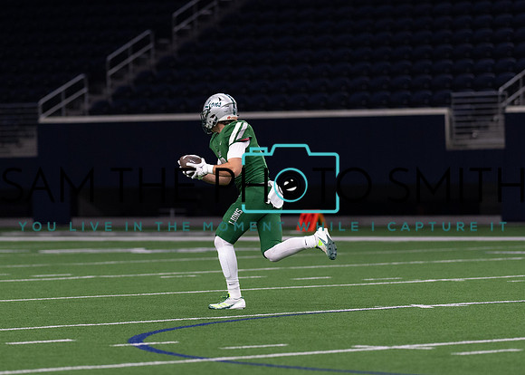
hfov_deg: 7.2
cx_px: 230
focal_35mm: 280
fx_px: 4168
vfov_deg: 5.1
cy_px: 128
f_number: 1.8
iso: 1000
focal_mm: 135
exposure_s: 1/1250
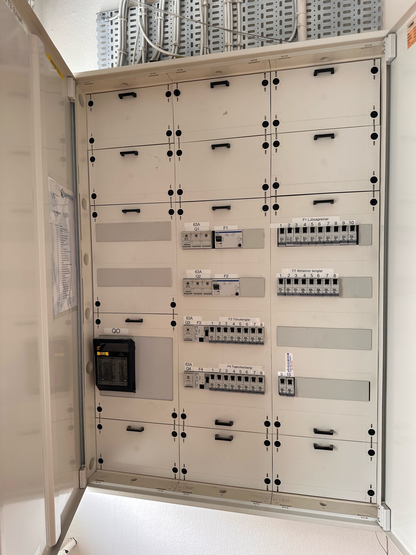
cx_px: 208
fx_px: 385
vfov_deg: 71.6
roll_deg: +0.6
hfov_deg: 56.8
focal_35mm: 24
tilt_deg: -3.8
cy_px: 278
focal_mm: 6.86
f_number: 1.78
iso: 80
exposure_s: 1/176
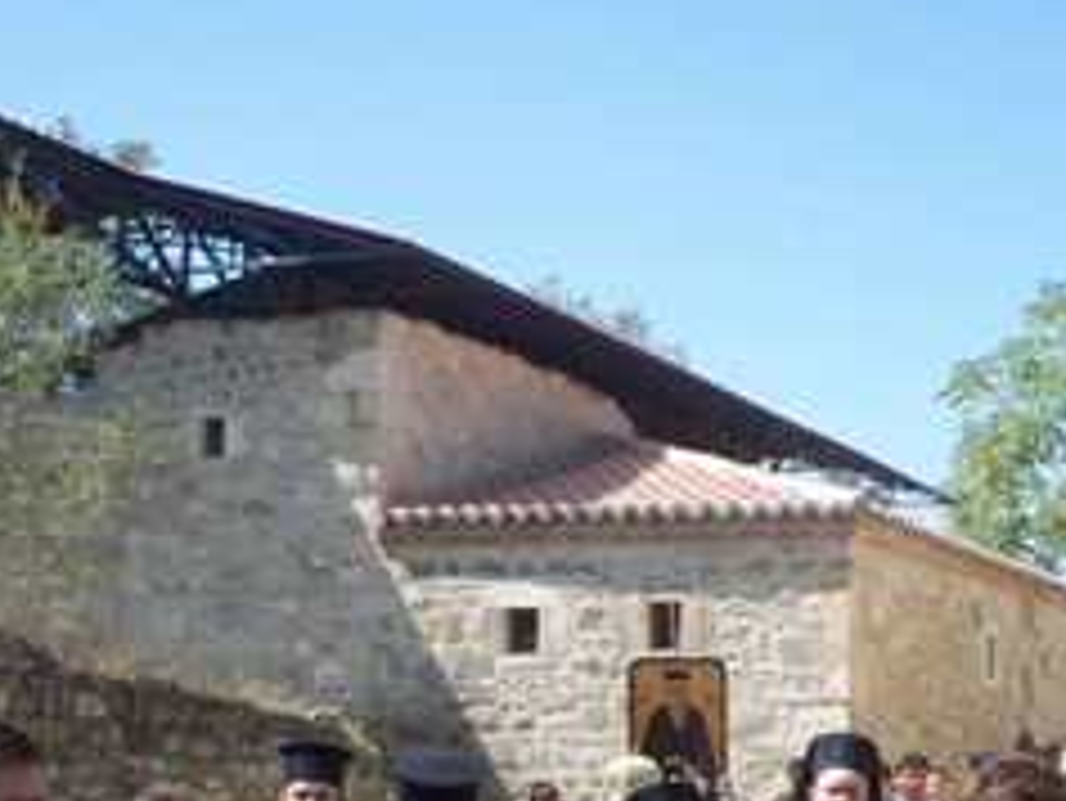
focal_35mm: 68
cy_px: 716
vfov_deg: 21.2
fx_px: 2095
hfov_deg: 28.2
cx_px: 783
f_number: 2.8
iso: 64
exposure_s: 1/640
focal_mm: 7.54
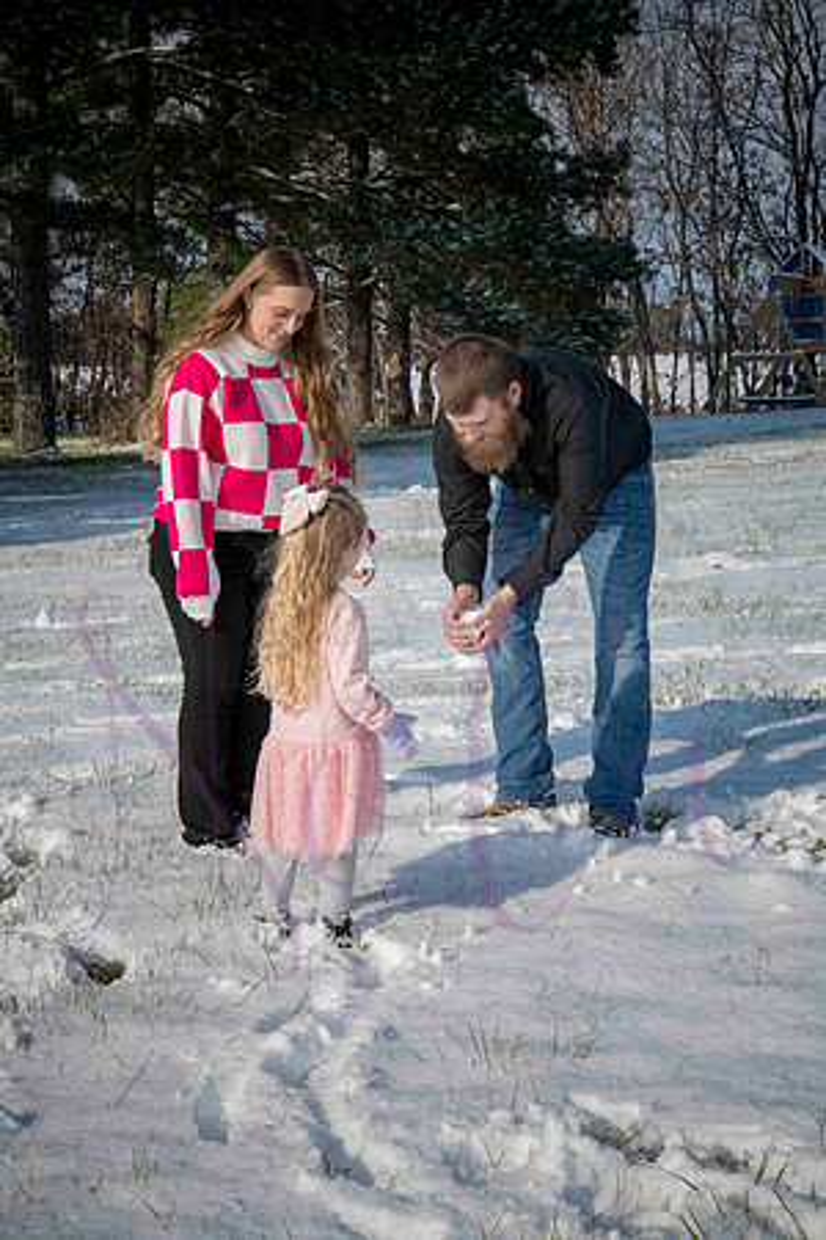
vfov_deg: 28.8
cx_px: 413
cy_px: 620
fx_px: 2409
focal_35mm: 70
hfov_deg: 19.5
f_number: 18
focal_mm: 70
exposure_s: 1/800
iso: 800
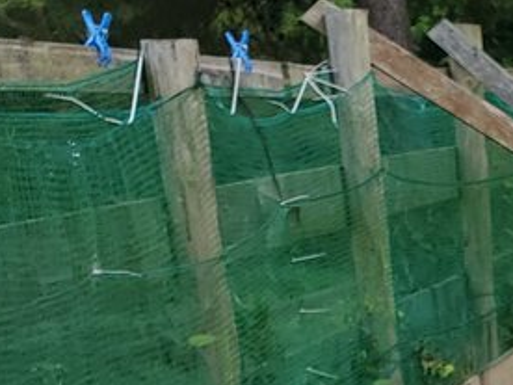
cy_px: 716
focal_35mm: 113
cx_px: 914
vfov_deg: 12.0
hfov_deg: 15.2
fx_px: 1675
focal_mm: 4.3
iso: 50
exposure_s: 1/819
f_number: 2.4
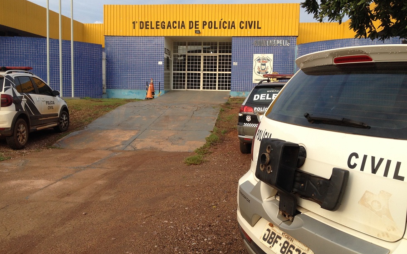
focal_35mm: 38
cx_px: 200
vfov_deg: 33.6
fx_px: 421
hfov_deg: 51.5
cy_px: 125
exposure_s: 1/368
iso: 50
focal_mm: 4.28
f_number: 2.4
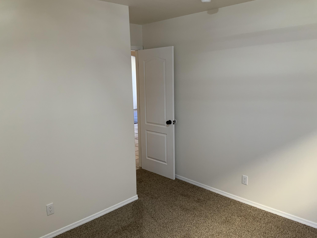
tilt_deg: -9.7
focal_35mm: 29
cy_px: 119
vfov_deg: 48.2
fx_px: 266
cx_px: 158
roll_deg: +1.7
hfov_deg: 61.7
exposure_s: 1/60
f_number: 1.8
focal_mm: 3
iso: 125
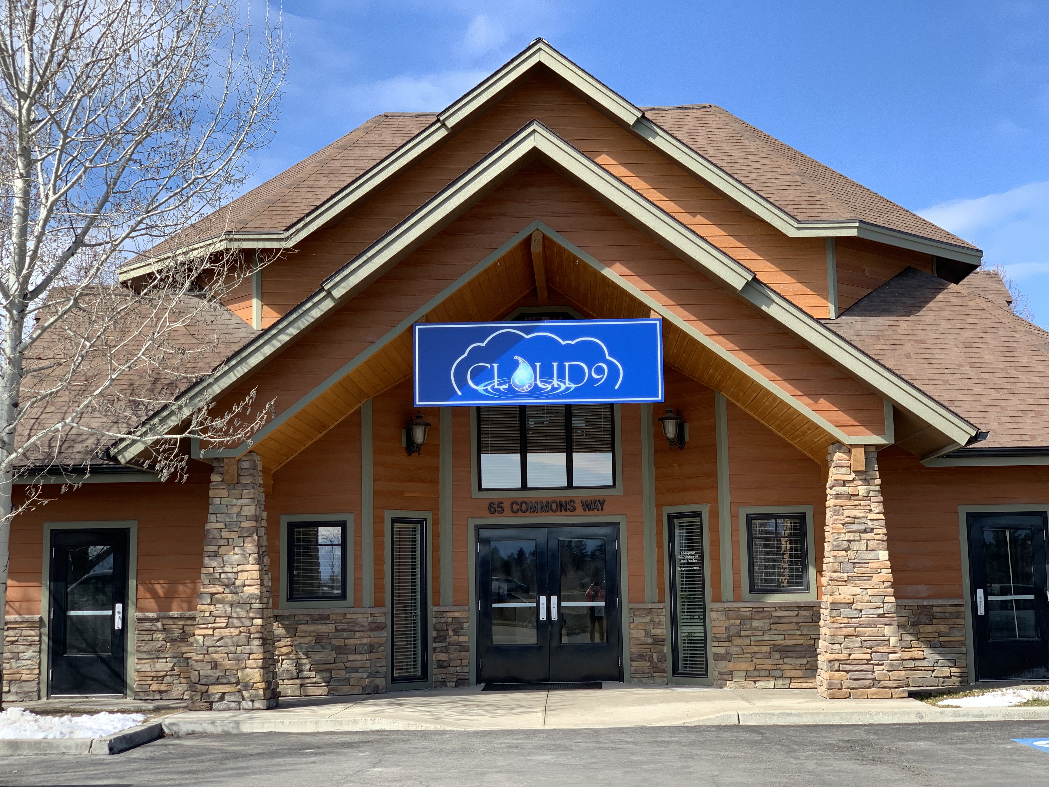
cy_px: 394
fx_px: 1576
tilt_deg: +8.1
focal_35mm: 52
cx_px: 524
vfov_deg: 28.0
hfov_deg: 36.8
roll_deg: +1.1
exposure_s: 1/287
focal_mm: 6
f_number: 2.4
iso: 16
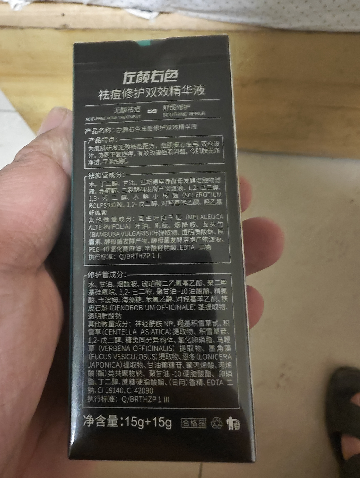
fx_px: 360
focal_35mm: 26
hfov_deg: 53.2
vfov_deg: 67.2
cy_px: 239
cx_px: 180
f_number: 2
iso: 7582
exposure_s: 1/10
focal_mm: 2.32
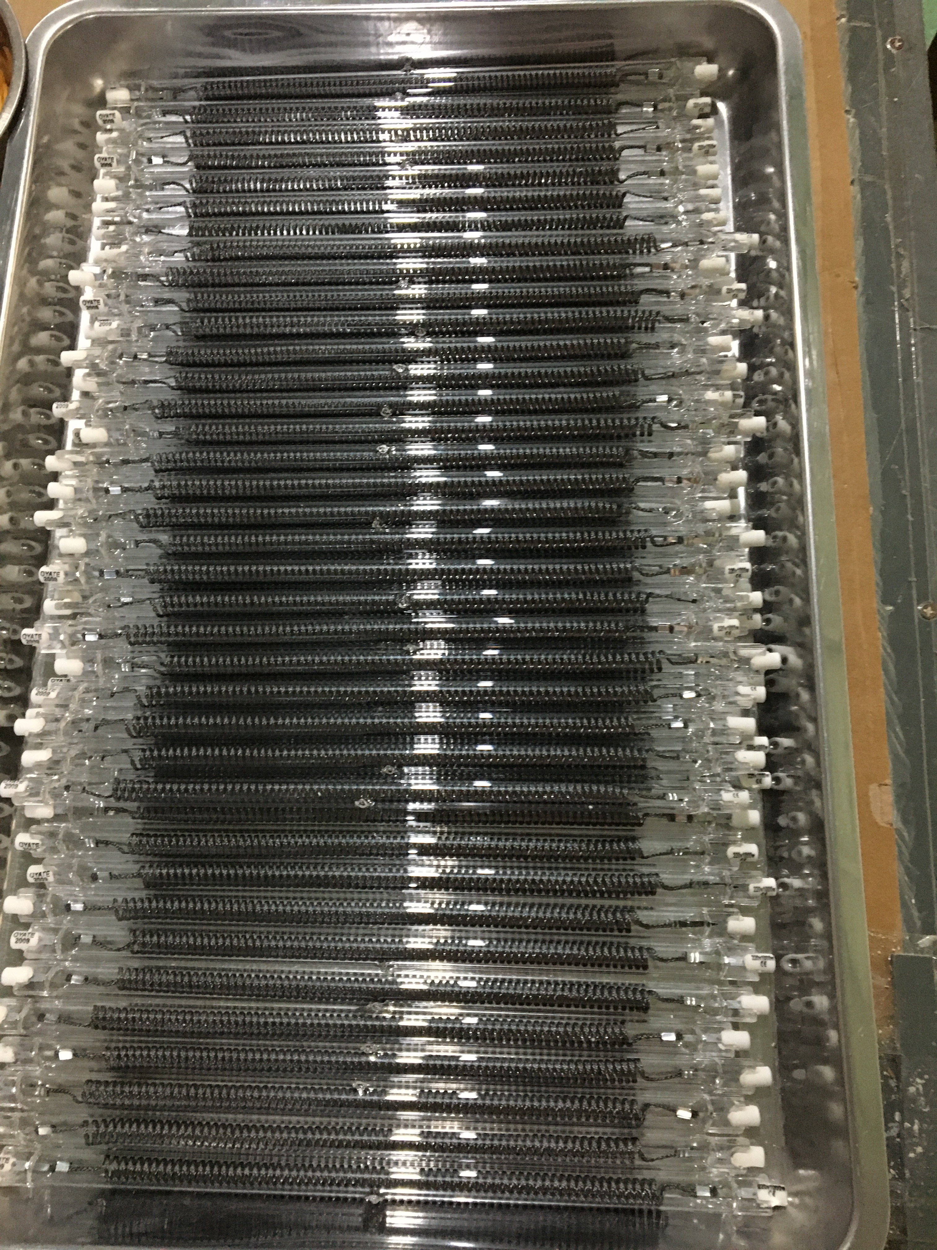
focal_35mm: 29
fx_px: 1047
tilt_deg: -76.1
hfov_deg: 48.2
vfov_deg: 61.7
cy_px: 625
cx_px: 468
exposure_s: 1/17
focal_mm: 4.15
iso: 200
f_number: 2.2
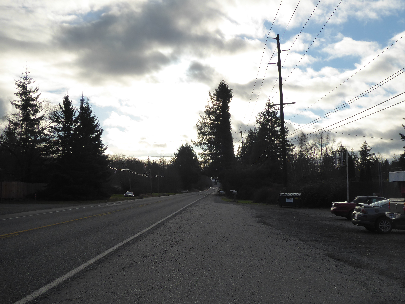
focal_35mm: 46
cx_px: 202
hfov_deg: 41.2
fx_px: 538
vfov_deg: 31.5
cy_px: 152
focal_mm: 7.8
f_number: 3.9
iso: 125
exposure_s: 1/1300
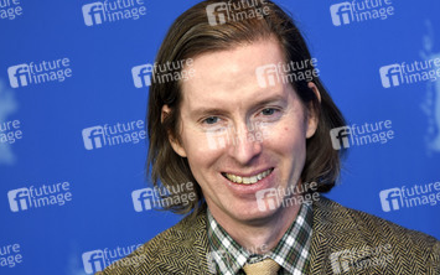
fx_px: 4073
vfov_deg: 3.9
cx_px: 255
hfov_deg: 6.2
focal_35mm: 340
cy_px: 166
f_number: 3.2
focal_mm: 175
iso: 640
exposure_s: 1/400
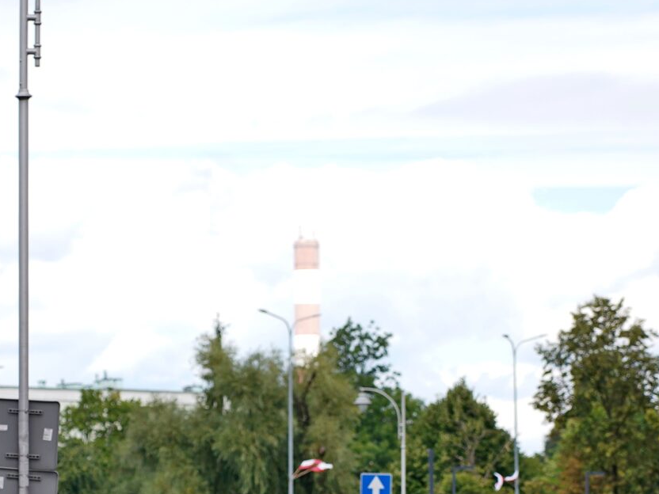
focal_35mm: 222
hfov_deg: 8.9
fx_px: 4226
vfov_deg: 6.7
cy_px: 578
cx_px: 172
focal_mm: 75
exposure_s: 1/800
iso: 80
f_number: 2.8
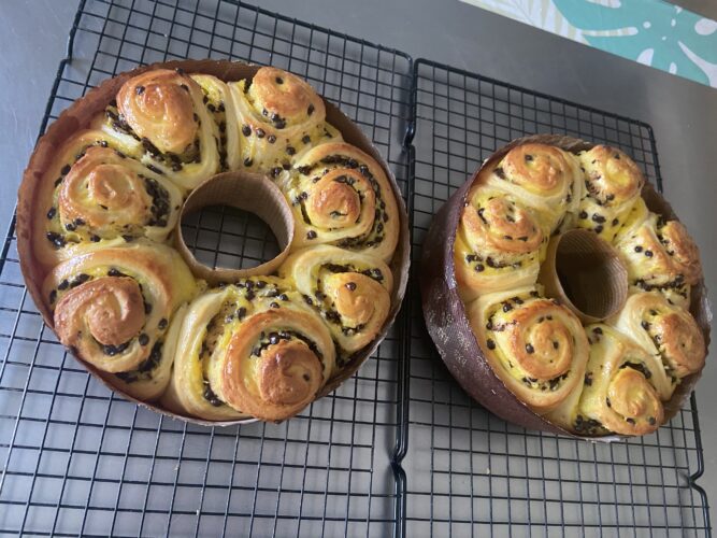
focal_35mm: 26
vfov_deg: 53.0
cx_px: 358
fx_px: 538
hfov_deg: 67.3
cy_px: 269
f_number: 1.8
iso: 250
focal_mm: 4.25
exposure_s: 1/60
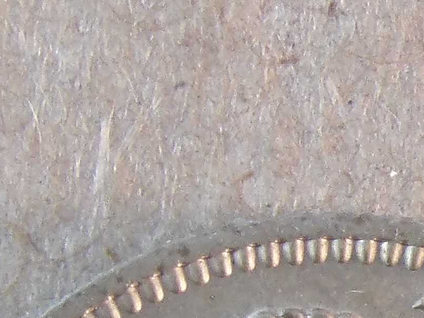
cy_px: 546
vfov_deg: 4.5
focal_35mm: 331
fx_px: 4054
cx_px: 838
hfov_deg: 5.8
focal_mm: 9.2
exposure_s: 1/15
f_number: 5.3
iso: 263
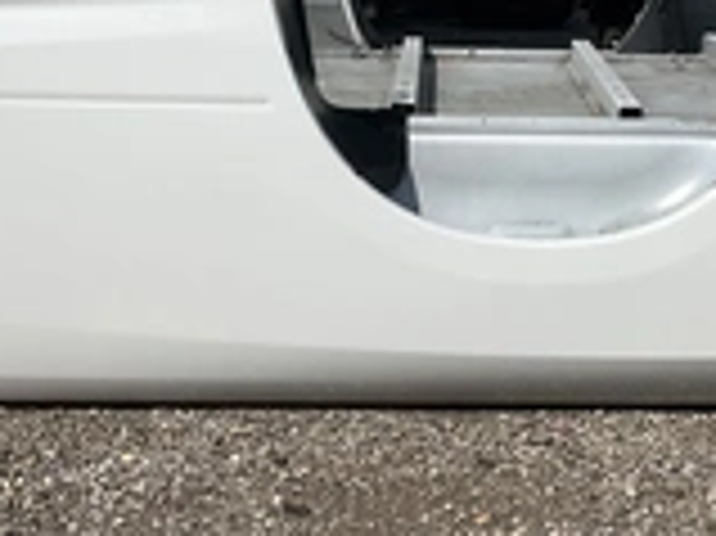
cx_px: 509
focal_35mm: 73
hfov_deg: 26.5
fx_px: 1509
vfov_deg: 20.1
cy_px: 297
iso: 25
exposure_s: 1/4405
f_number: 1.8
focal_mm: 3
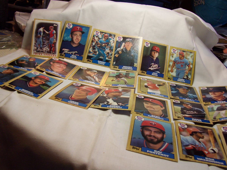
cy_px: 85
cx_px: 114
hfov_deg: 50.1
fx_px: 243
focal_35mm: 37
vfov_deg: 38.7
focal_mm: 5.6
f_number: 2.8
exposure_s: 1/30
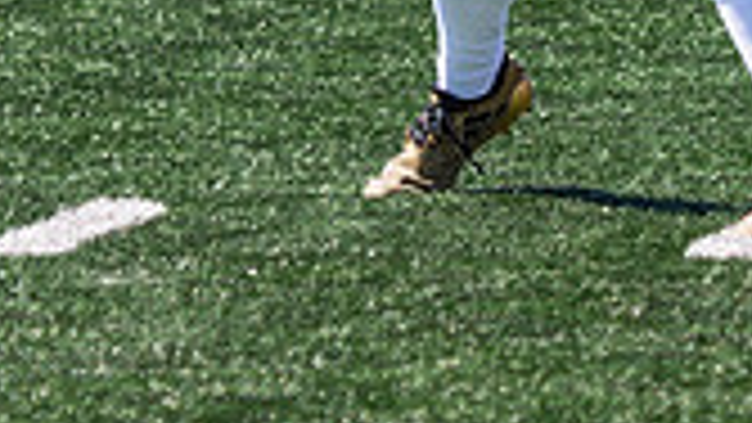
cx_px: 790
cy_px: -629
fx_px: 18687
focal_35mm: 937
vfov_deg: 1.3
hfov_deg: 2.3
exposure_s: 1/2000
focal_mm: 105
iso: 160
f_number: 2.8
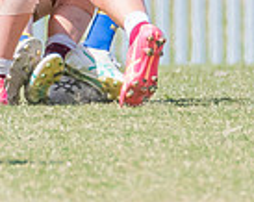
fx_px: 20936
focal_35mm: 2791
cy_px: -162
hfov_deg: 0.7
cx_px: -28
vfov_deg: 0.6
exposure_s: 1/1250
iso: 800
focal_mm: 420
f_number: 10
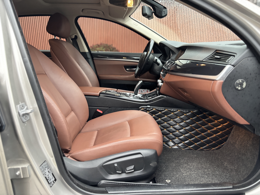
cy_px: 98
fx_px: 195
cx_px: 130
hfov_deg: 67.3
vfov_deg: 53.1
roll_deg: +0.9
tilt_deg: -11.5
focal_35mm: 26
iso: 500
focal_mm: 5.96
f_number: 1.6
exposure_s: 1/53
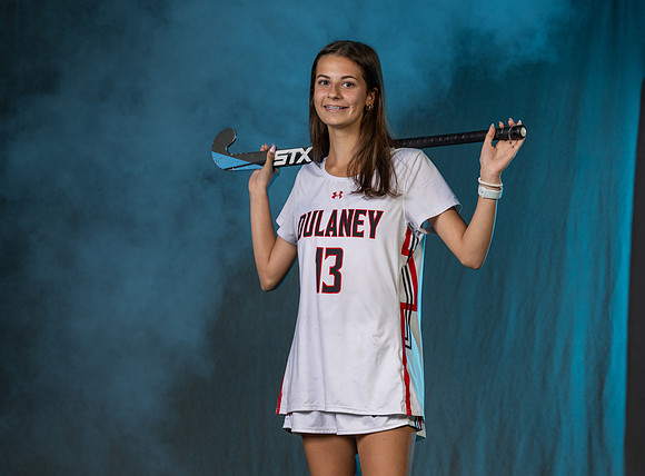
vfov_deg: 11.3
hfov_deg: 15.3
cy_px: 224
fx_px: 2402
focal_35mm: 130
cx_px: 395
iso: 80
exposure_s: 1/200
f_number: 5.6
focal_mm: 91
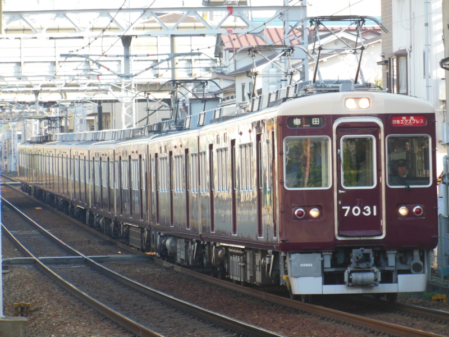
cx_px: 224
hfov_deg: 6.7
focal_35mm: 294
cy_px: 168
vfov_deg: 5.1
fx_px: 3813
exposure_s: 1/125
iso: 250
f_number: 5.8
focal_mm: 52.5
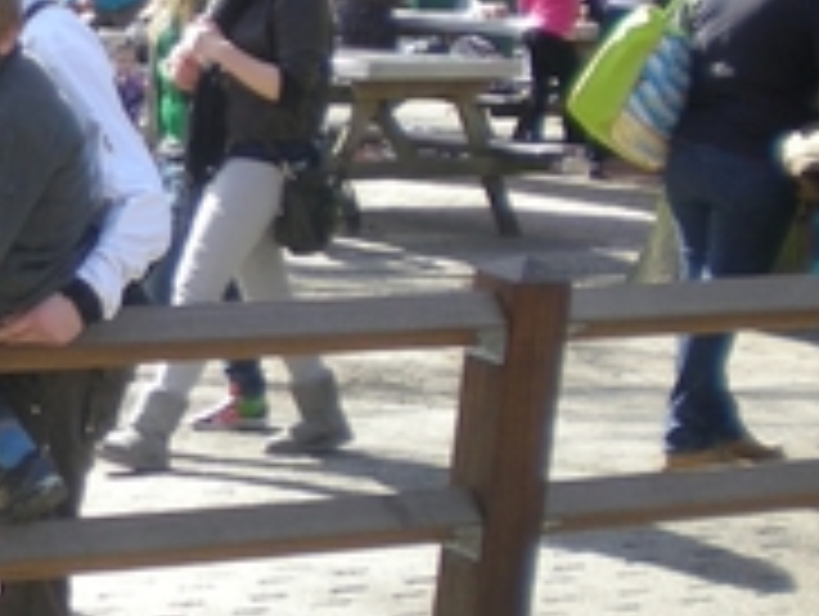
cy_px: 355
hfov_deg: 14.7
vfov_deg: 11.9
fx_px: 2961
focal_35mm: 125
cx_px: -392
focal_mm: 6.3
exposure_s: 1/134
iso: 50
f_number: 3.1
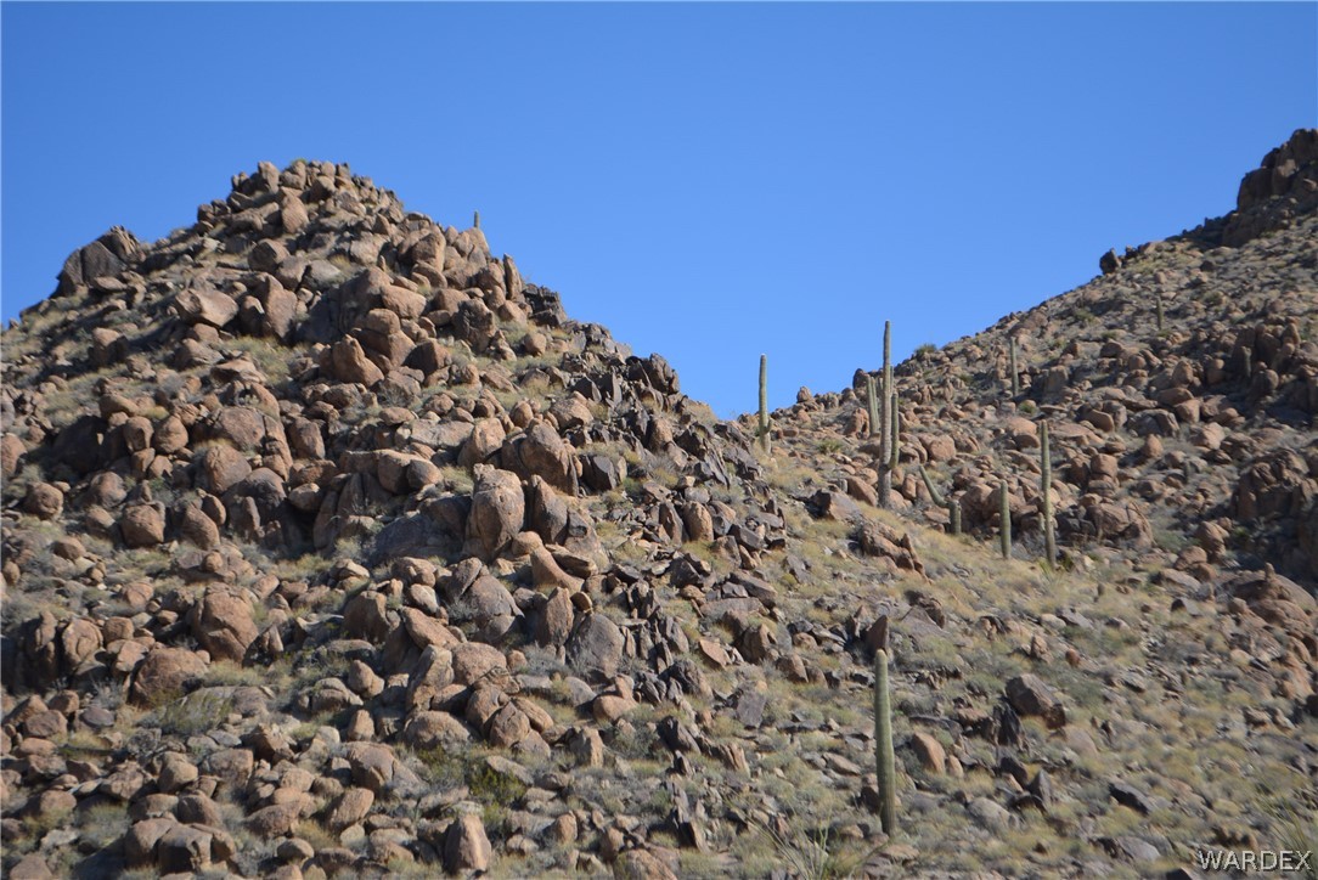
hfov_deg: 24.6
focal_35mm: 82
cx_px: 659
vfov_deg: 16.6
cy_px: 440
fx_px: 3022
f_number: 5.6
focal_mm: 55
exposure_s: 1/1600
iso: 400
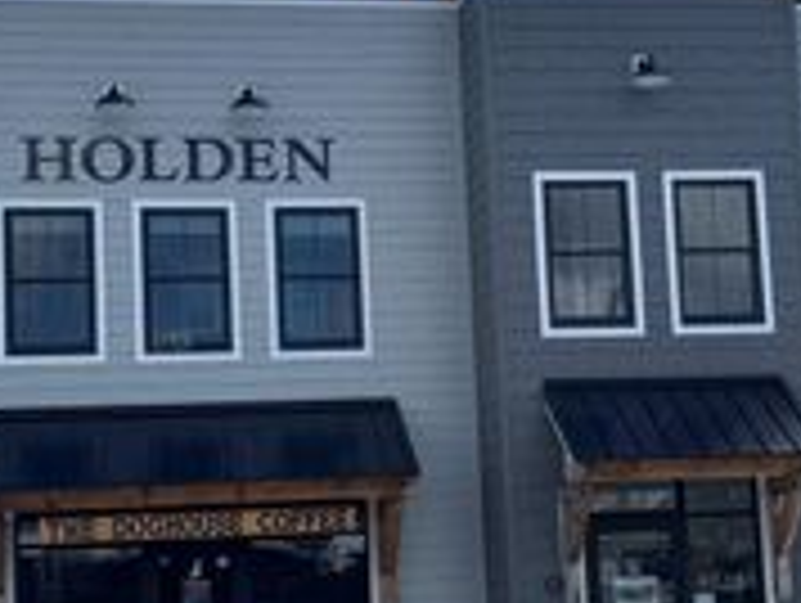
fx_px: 1691
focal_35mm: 73
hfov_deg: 26.6
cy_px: 344
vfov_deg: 20.2
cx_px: 446
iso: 50
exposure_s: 1/4425
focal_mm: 5.96
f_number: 1.6
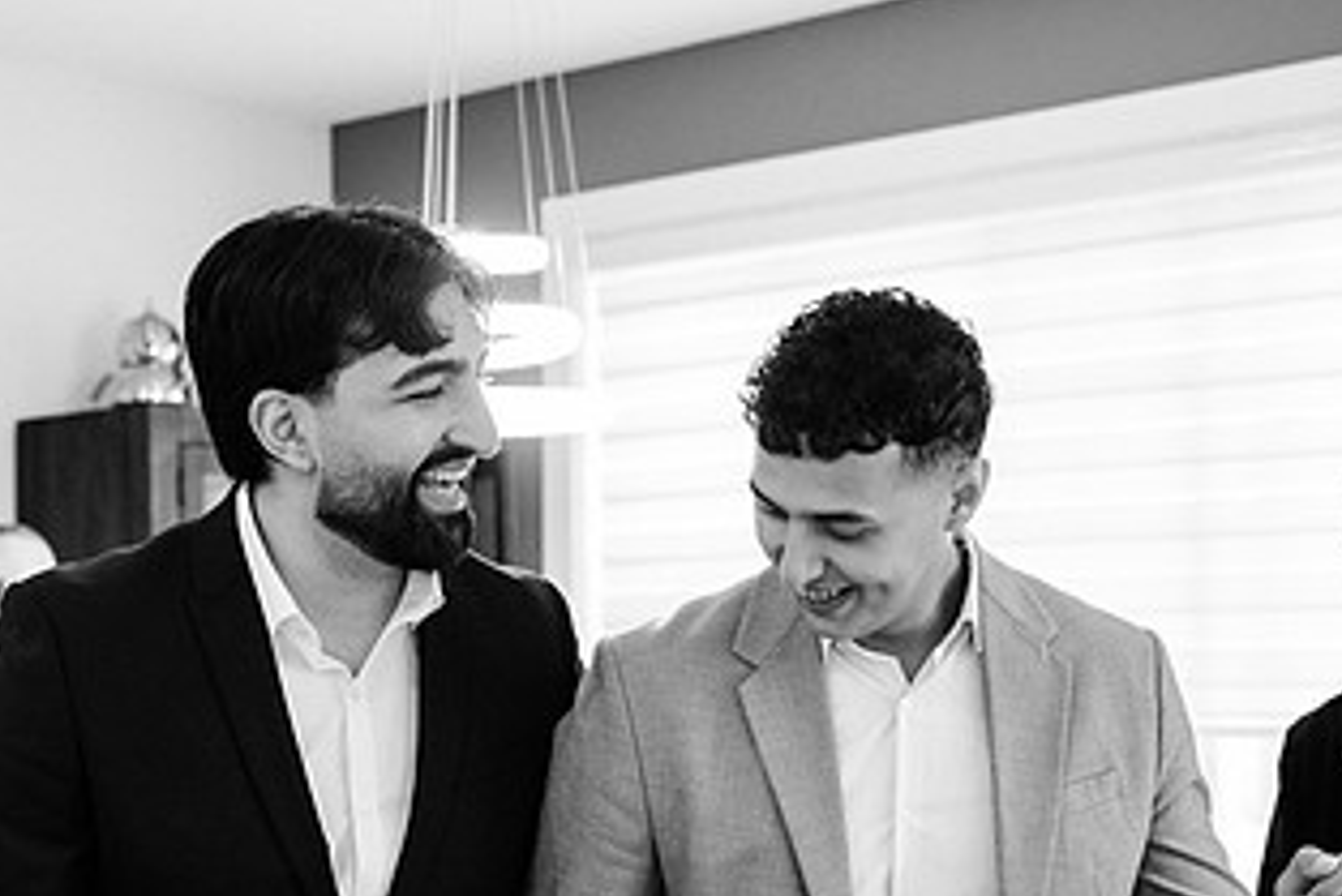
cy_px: 714
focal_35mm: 63
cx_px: 622
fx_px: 2349
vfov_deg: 21.3
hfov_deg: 31.9
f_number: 2.8
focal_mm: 34
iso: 1600
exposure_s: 1/160
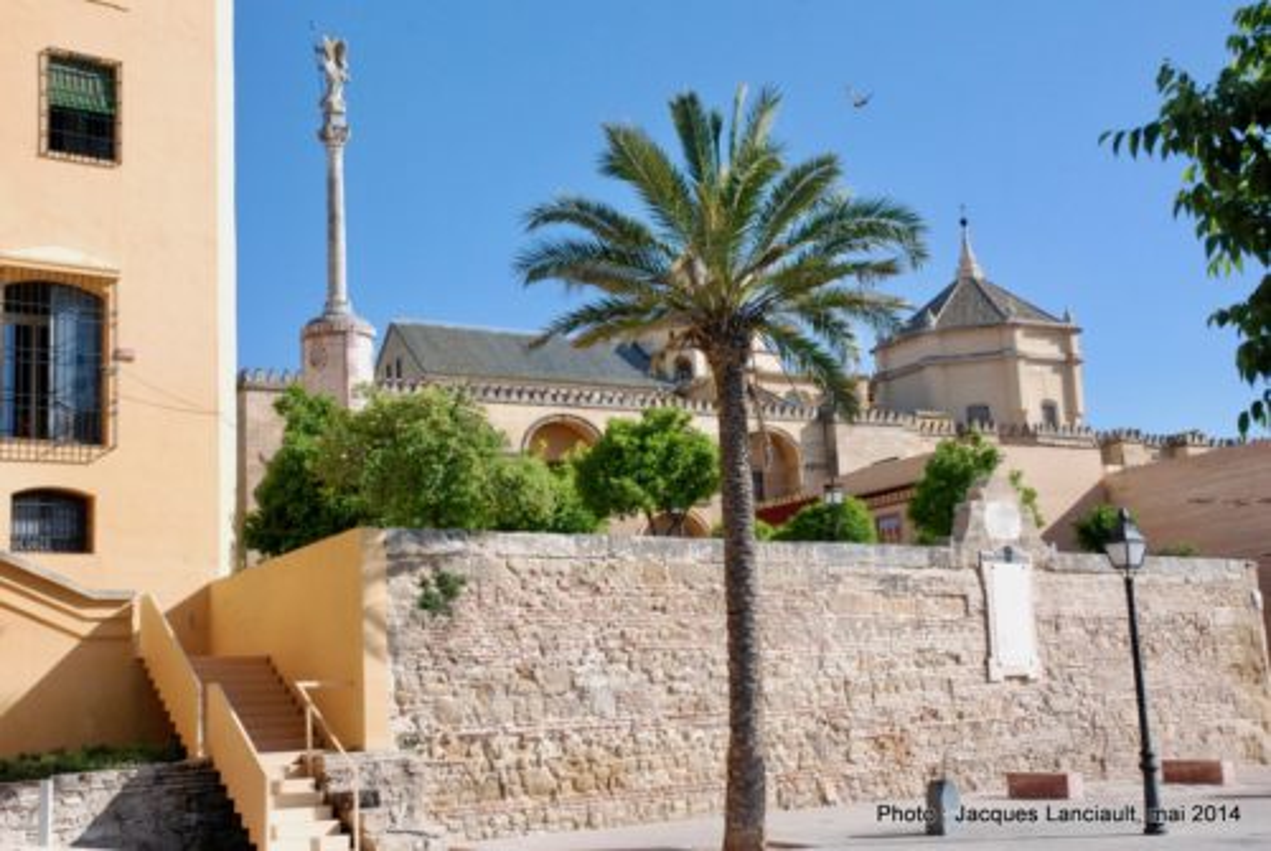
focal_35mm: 46
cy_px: 426
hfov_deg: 42.3
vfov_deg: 29.0
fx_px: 1644
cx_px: 636
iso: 1000
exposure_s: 1/640
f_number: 13
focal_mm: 31
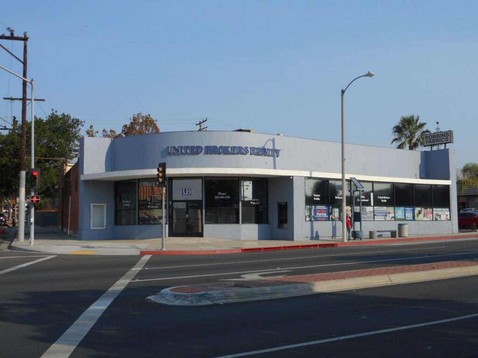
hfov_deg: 42.9
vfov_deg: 32.9
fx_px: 608
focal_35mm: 44
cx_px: 239
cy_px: 179
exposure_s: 1/640
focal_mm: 7.9
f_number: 4.7
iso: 80
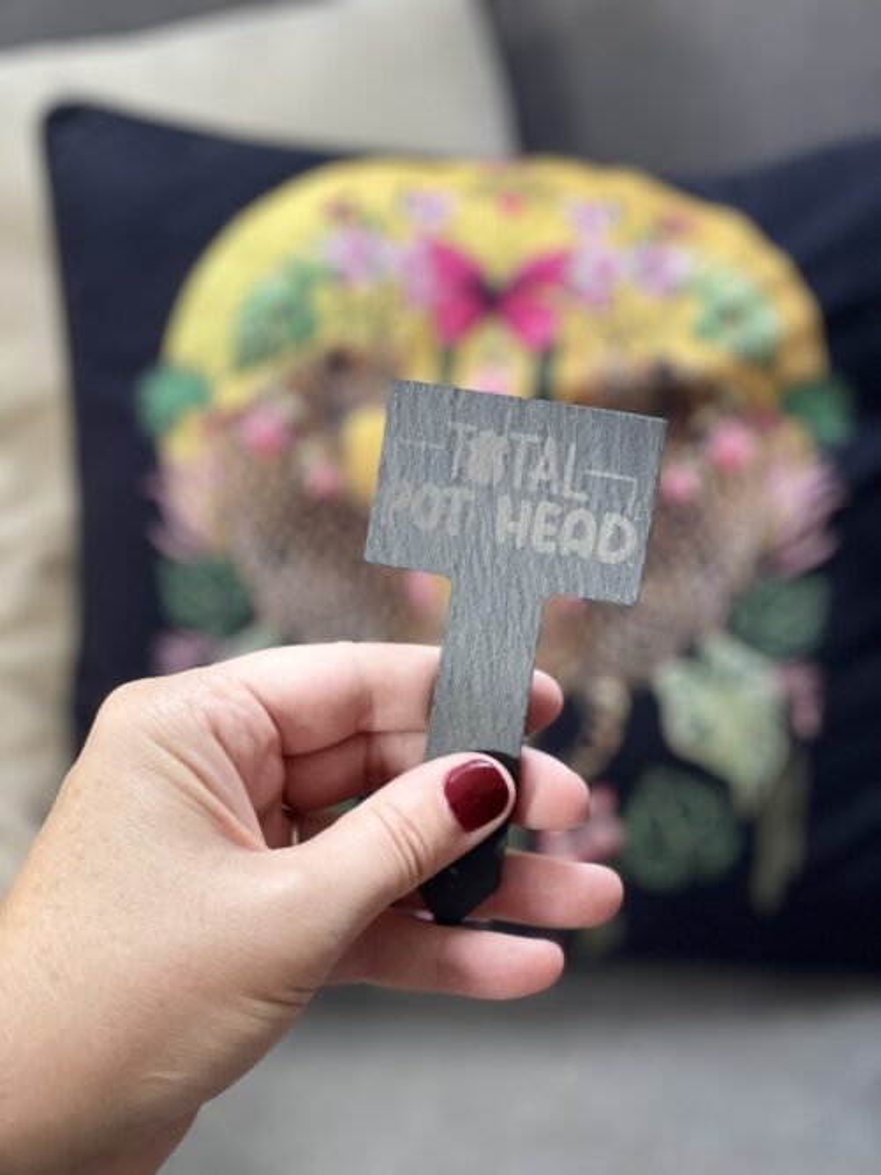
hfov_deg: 28.0
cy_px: 588
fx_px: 1765
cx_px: 440
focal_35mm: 52
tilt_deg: -27.0
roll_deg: +0.4
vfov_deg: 36.8
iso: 160
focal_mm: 6
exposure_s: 1/122
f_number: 2
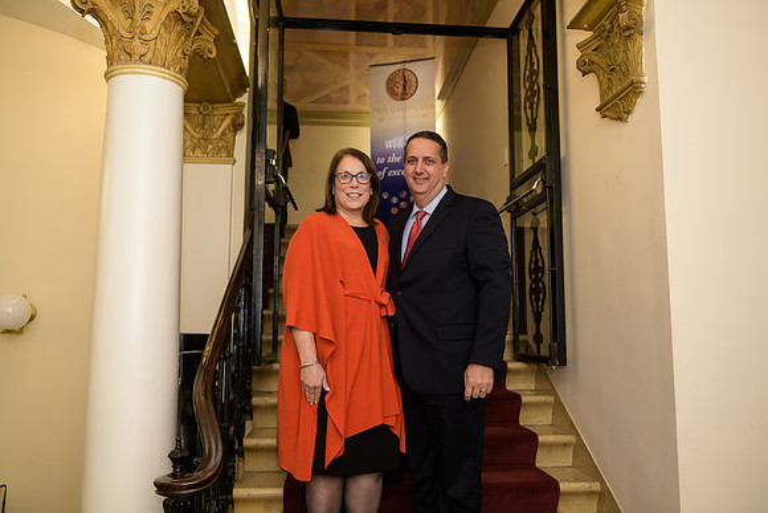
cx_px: 384
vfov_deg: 45.0
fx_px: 619
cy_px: 256
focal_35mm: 29
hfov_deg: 63.6
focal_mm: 29
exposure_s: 1/125
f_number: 3.2
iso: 1000
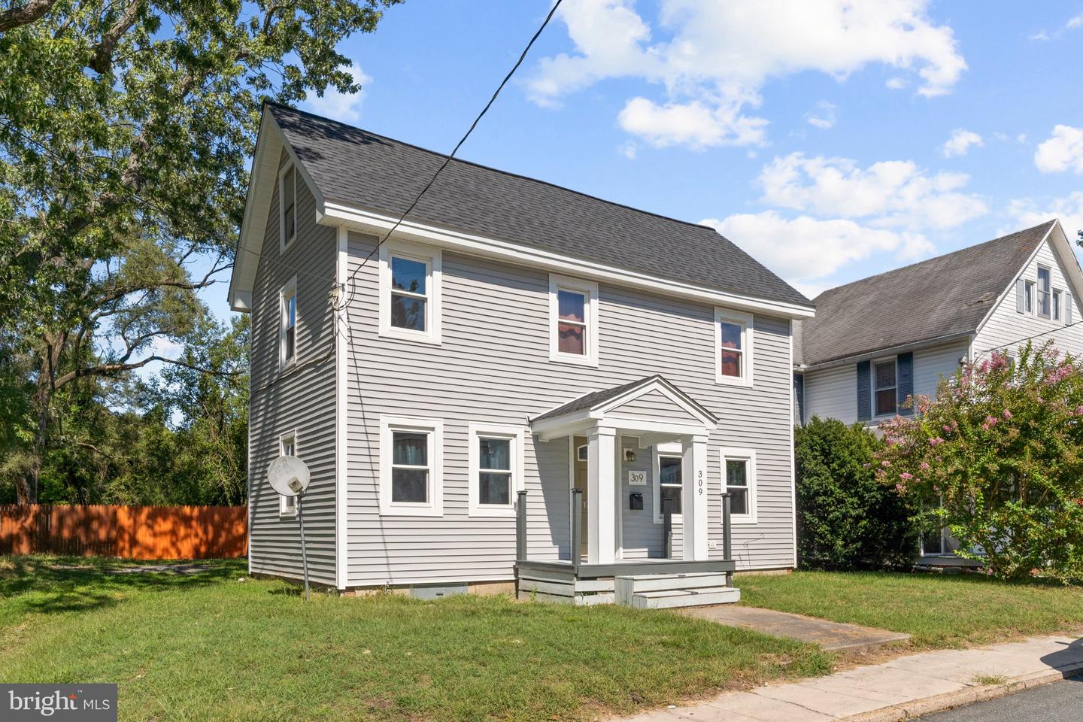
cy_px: 361
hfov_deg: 71.7
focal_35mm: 25
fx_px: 749
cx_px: 542
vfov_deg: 51.5
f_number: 7.1
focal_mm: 16.6
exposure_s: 1/1250
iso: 200
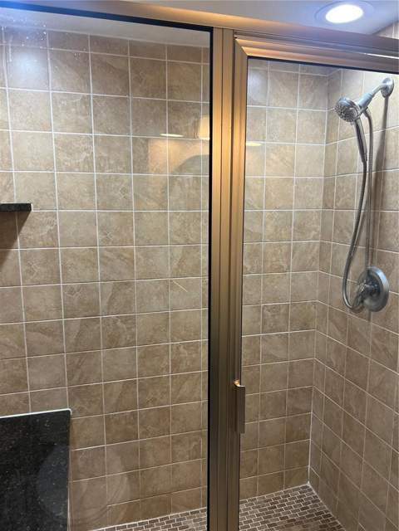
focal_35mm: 26
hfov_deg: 53.1
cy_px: 266
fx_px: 400
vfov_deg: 67.3
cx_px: 200
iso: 80
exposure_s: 1/60
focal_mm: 5.7
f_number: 1.5
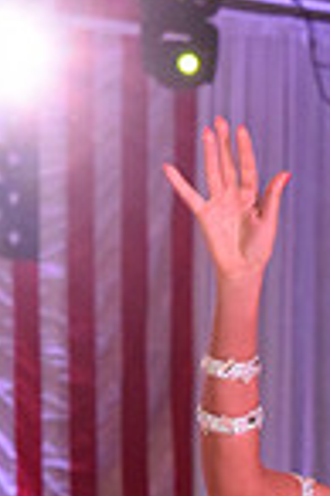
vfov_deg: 6.7
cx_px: 577
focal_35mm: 298
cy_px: 938
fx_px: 4107
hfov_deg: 4.6
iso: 2500
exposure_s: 1/320
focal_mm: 75
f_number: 6.3
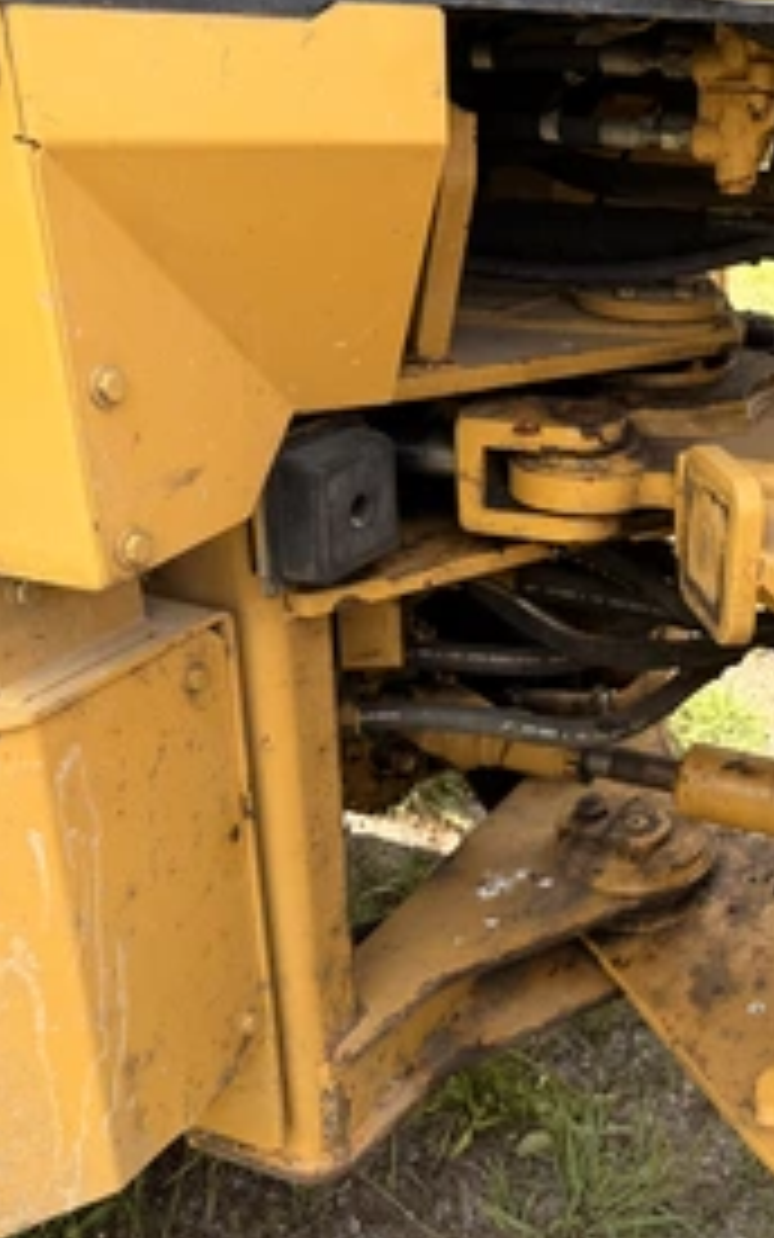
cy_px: 572
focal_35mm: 37
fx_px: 1248
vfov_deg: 52.7
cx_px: 747
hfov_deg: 32.1
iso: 80
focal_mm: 6.76
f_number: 1.78
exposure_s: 1/840
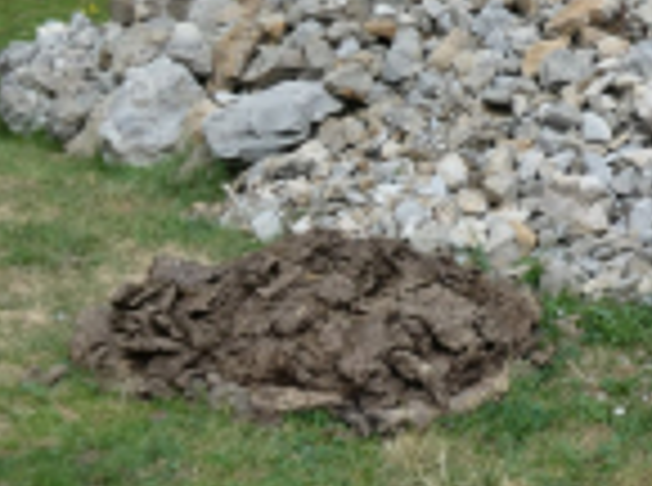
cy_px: 220
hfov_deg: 16.0
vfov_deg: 12.5
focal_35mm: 118
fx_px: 2217
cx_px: 798
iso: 80
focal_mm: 7.2
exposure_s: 1/500
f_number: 3.8
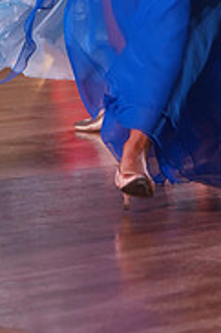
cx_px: 253
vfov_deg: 5.9
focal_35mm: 348
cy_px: -146
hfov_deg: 3.9
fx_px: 3210
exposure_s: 1/400
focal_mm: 109
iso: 1000
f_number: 4
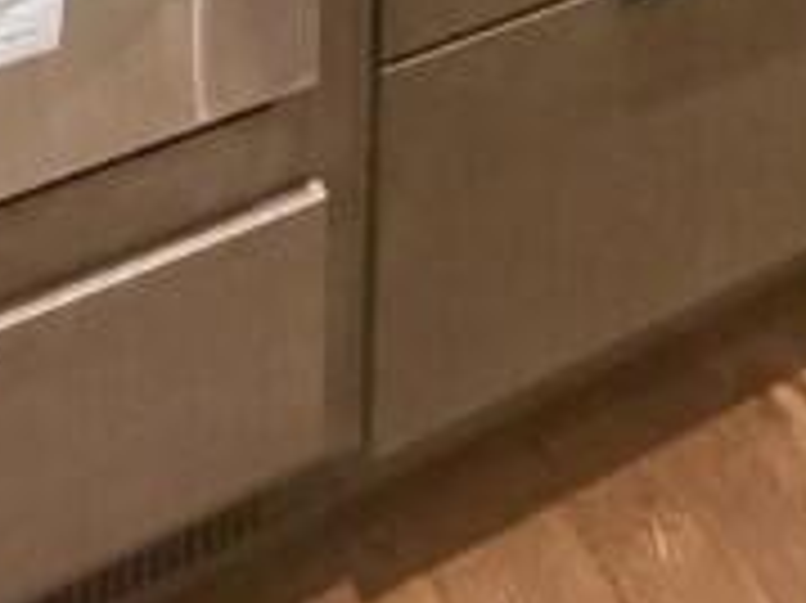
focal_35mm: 80
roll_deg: -1.8
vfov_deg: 11.8
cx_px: 720
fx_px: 1861
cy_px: -1107
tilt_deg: -2.5
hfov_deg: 23.8
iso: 400
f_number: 2.2
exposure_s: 1/60
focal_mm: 2.22
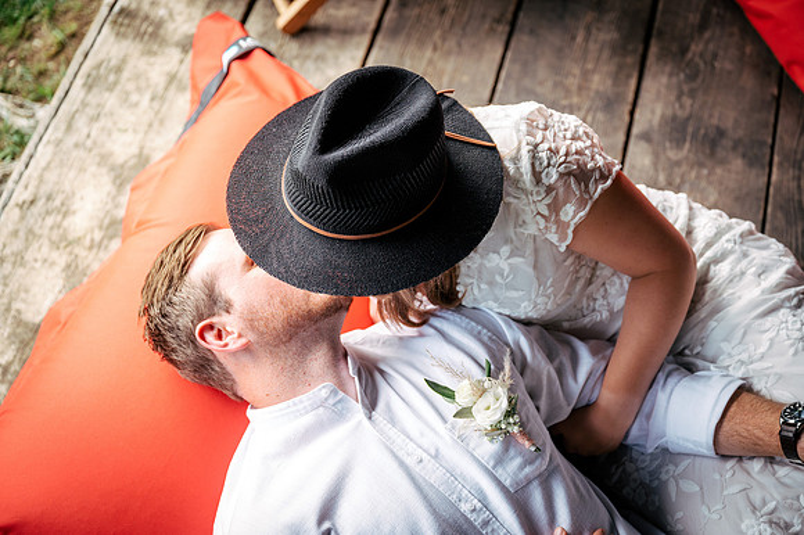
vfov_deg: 25.5
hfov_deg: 37.5
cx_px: 402
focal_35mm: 53
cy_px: 268
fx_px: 1183
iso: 400
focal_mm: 53
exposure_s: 1/250
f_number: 3.2
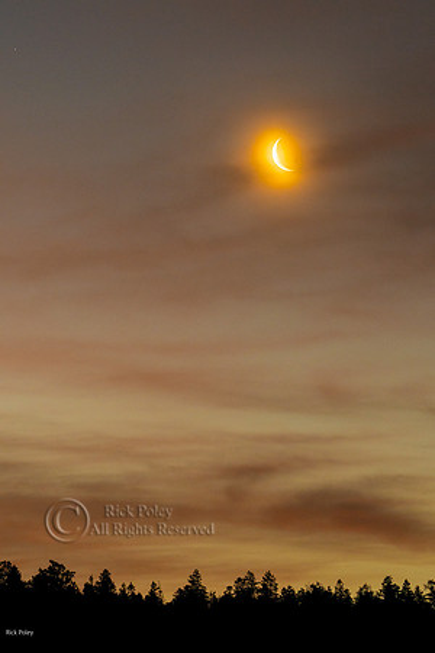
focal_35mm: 200
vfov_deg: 10.3
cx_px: 218
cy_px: 326
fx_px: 3625
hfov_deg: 6.9
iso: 1600
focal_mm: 200
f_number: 8
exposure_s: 1/3
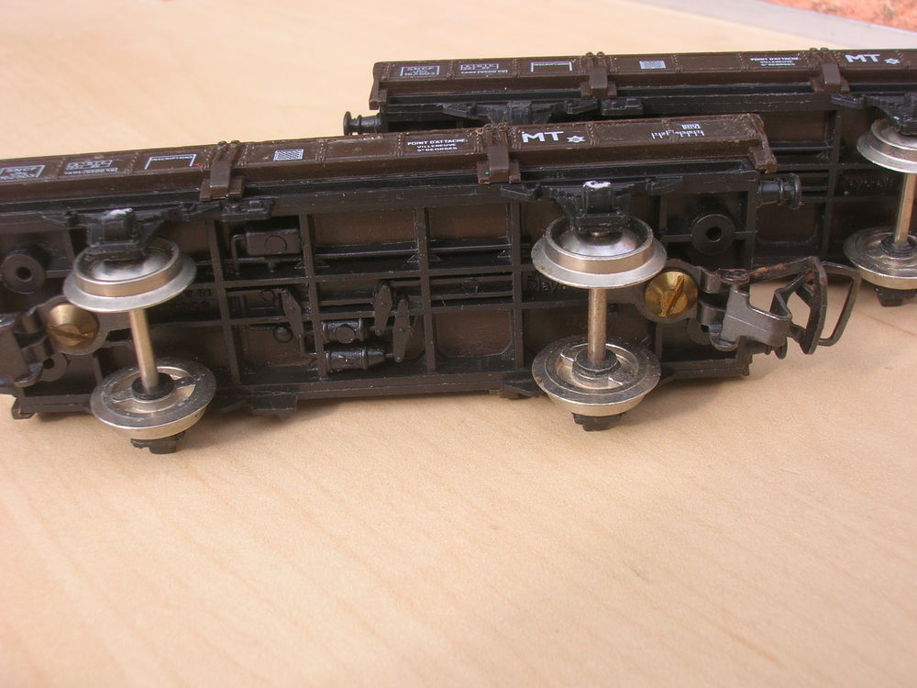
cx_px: 458
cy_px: 344
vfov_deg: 31.5
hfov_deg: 41.2
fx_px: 1219
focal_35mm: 46
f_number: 5.4
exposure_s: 1/70.3
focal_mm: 7.7
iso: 50
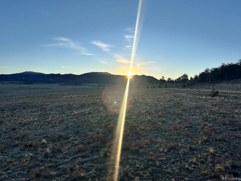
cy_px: 88
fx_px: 188
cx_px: 122
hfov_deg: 65.3
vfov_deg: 51.4
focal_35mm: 27
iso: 50
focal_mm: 5.7
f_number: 1.5
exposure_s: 1/3077
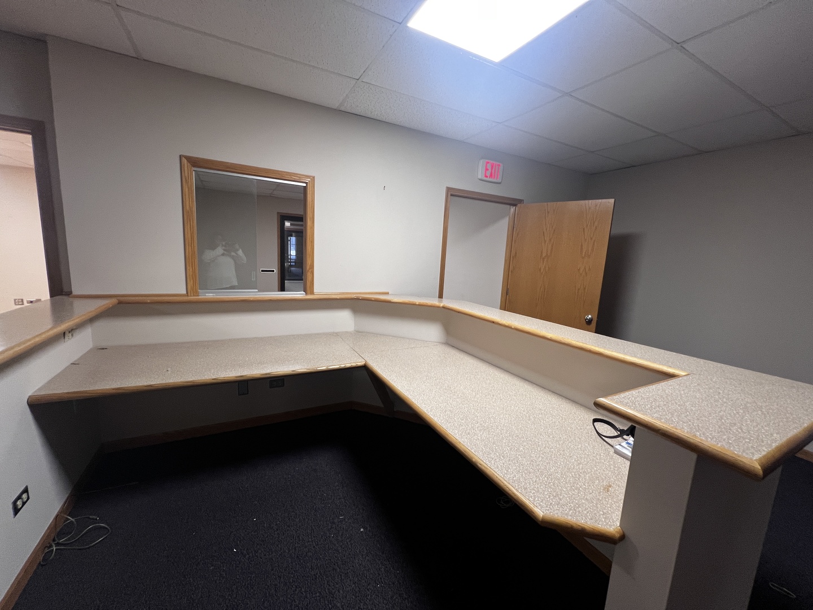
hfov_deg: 106.2
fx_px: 305
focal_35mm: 13
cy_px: 305
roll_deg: -3.3
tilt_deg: -8.6
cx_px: 406
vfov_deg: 89.9
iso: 160
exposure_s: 1/60
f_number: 1.8
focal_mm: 1.57
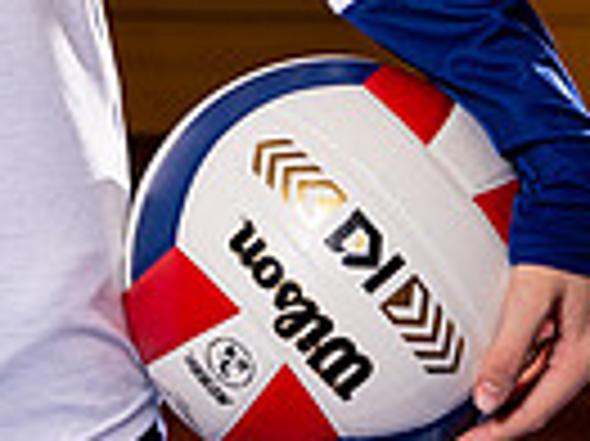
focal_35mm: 301
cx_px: -266
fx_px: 5126
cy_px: -246
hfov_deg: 6.5
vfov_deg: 4.9
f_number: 5.6
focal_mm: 58
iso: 250
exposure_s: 1/125
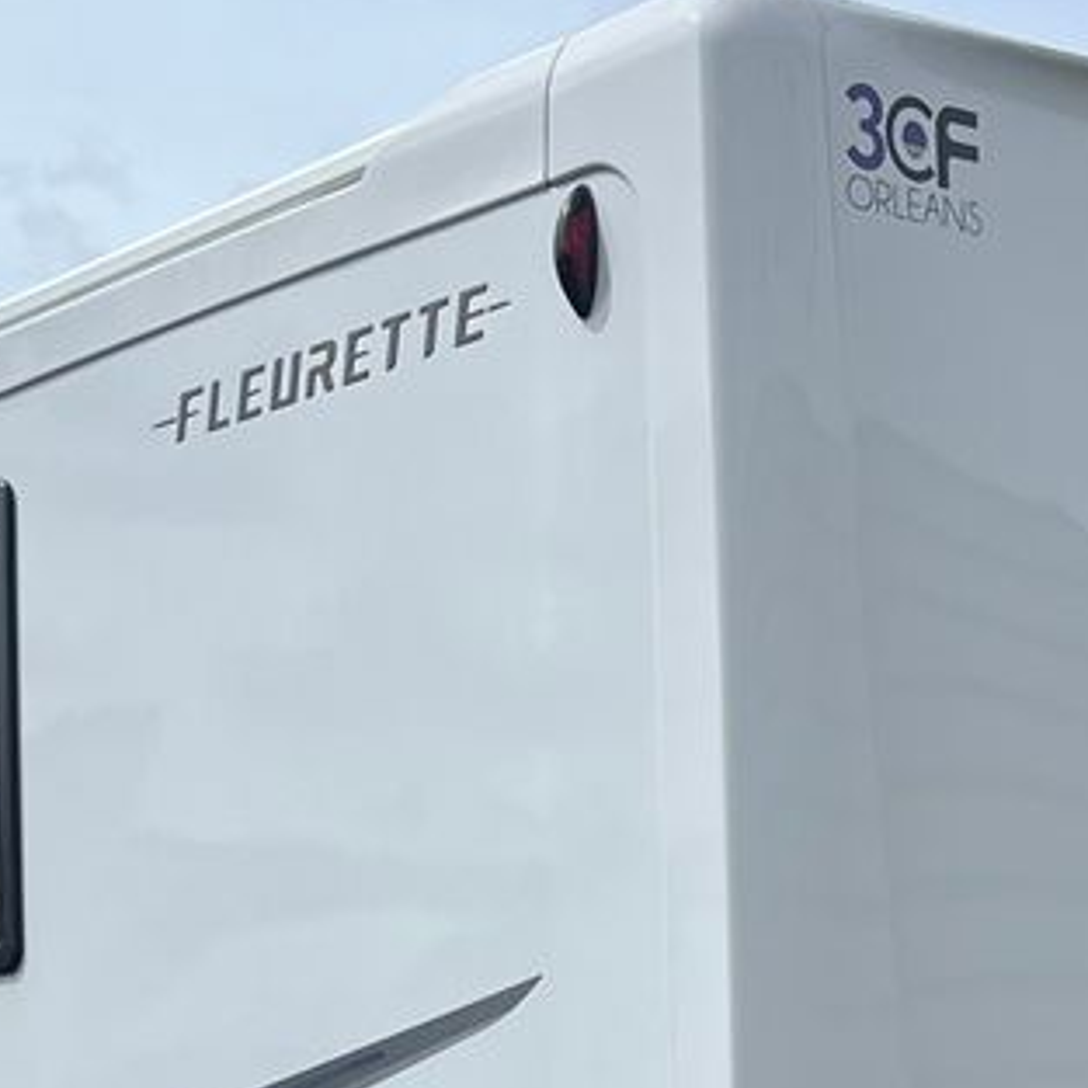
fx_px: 3343
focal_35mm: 94
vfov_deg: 17.6
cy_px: 1310
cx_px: 389
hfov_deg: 18.4
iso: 50
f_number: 1.6
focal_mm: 5.1
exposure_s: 1/5319
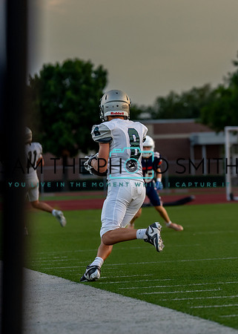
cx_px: 184
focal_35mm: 207
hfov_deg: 7.0
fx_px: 1957
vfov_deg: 9.7
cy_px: 145
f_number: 2.8
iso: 640
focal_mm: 110
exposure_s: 1/1000
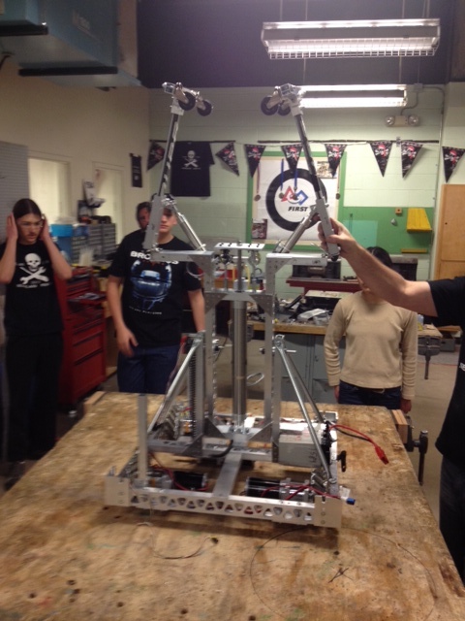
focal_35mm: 35
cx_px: 232
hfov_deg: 40.7
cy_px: 310
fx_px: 627
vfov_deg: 52.6
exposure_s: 1/20
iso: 100
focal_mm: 4.28
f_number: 2.4
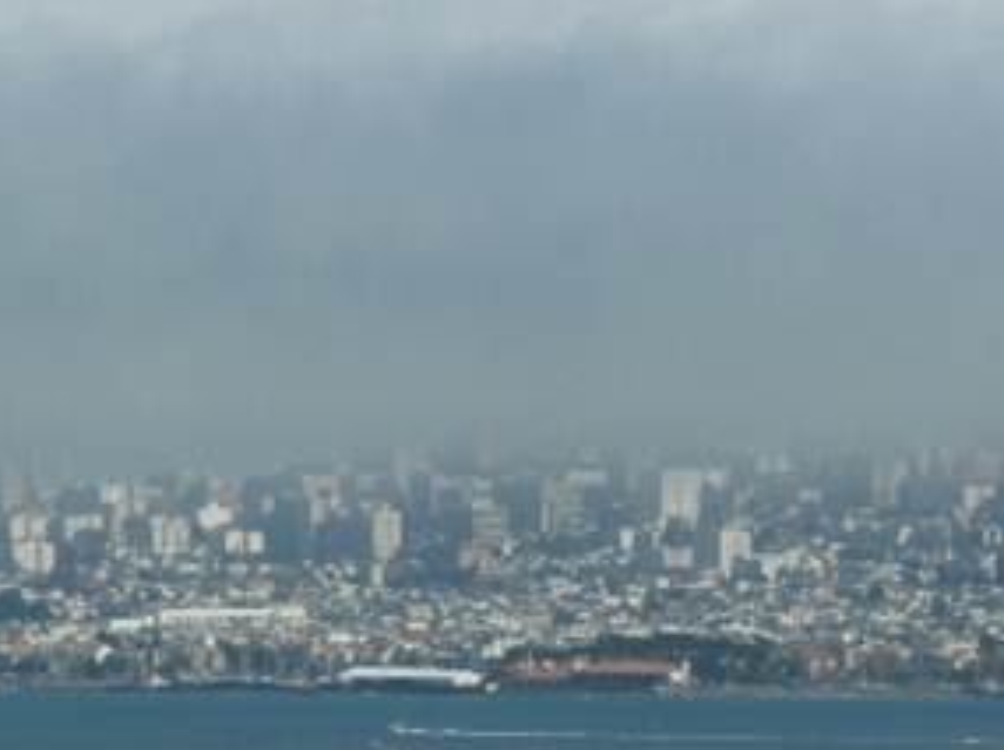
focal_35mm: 339
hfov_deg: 5.8
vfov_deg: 4.4
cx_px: 218
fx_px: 9820
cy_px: 377
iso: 100
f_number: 7.1
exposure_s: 1/400
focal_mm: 33.5
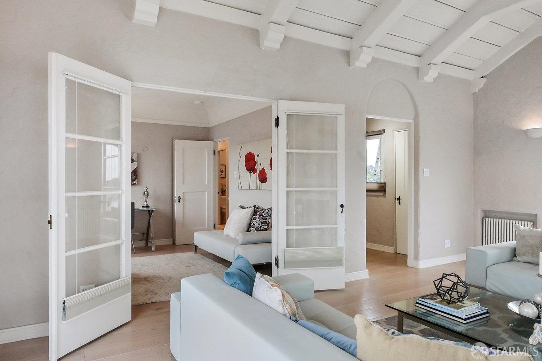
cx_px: 271
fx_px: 361
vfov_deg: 53.1
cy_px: 180
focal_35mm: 24
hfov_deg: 73.7
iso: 800
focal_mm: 16
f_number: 11
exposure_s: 1/80
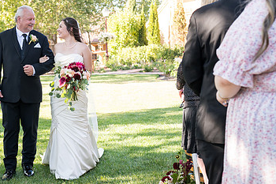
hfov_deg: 27.3
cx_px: 66
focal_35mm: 73
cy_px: 53
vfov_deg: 18.6
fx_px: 559
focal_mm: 44
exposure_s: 1/400
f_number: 4
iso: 640
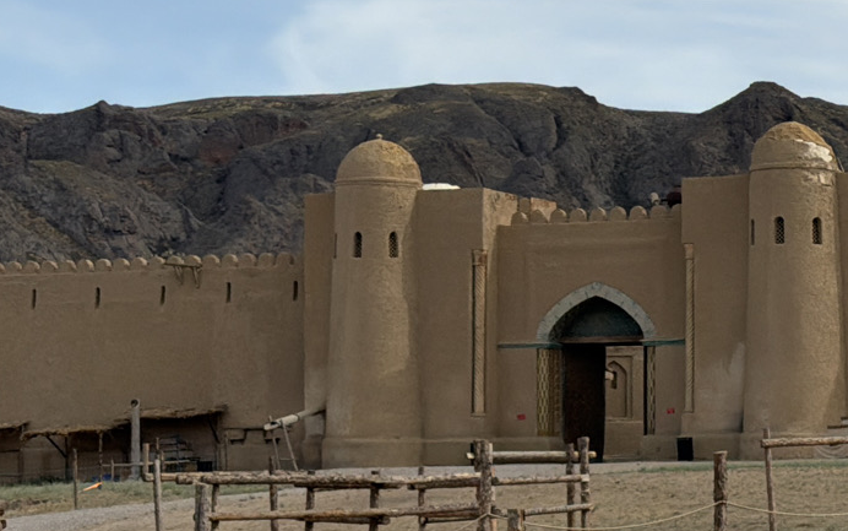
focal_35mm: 147
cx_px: 732
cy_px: 201
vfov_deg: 8.9
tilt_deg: +5.3
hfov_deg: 14.1
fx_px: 3398
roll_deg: -0.1
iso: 64
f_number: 1.78
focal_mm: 6.76
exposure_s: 1/5587
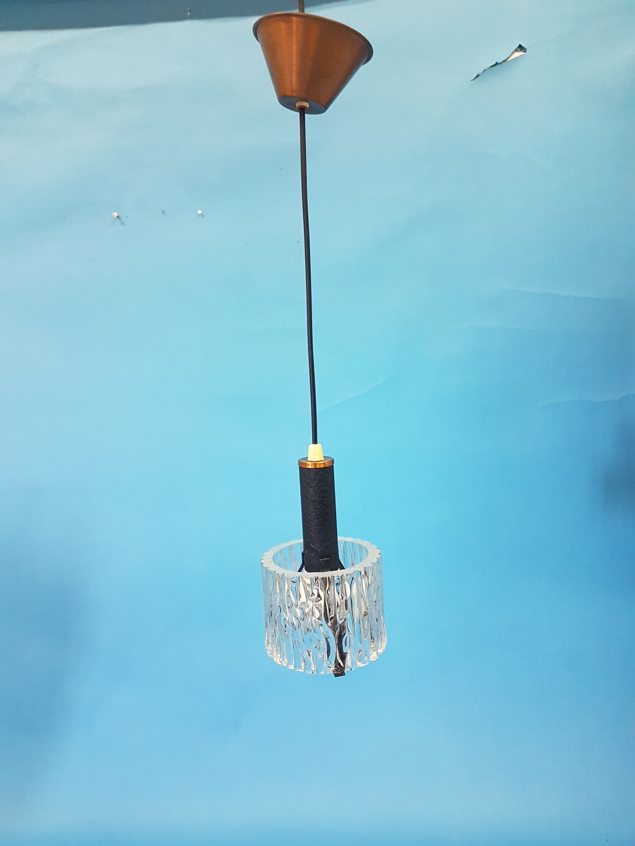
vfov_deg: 67.3
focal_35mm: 26
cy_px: 423
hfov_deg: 53.1
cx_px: 318
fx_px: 636
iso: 250
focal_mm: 4.2
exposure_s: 1/17
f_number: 1.7
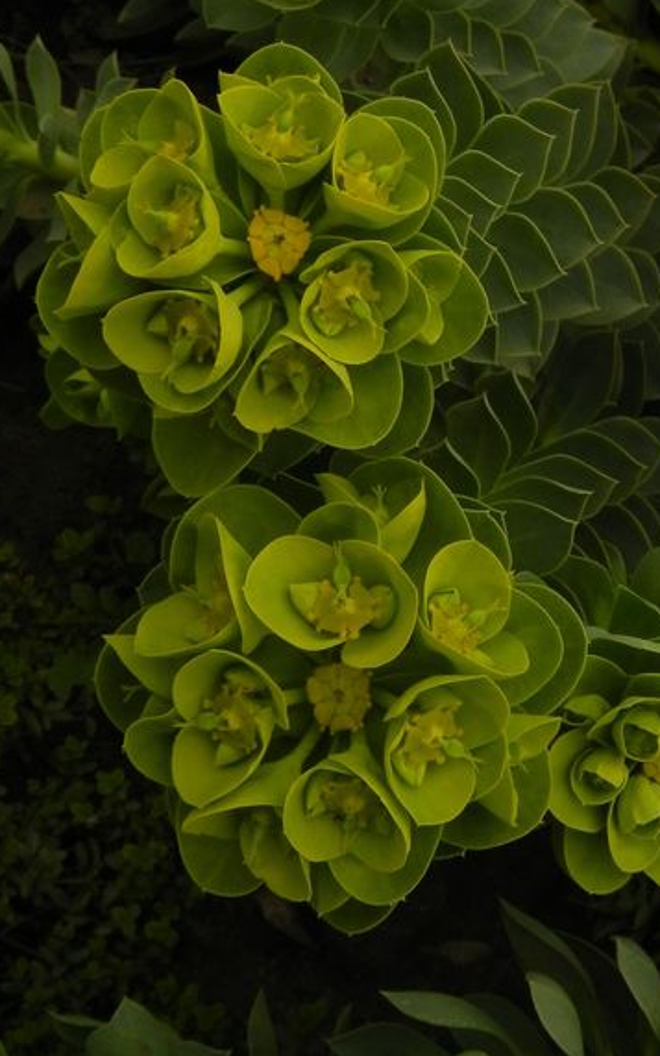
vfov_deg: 40.7
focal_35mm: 49
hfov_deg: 26.3
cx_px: 412
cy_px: 377
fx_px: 1410
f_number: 5.6
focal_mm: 5.9
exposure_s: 1/160
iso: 200
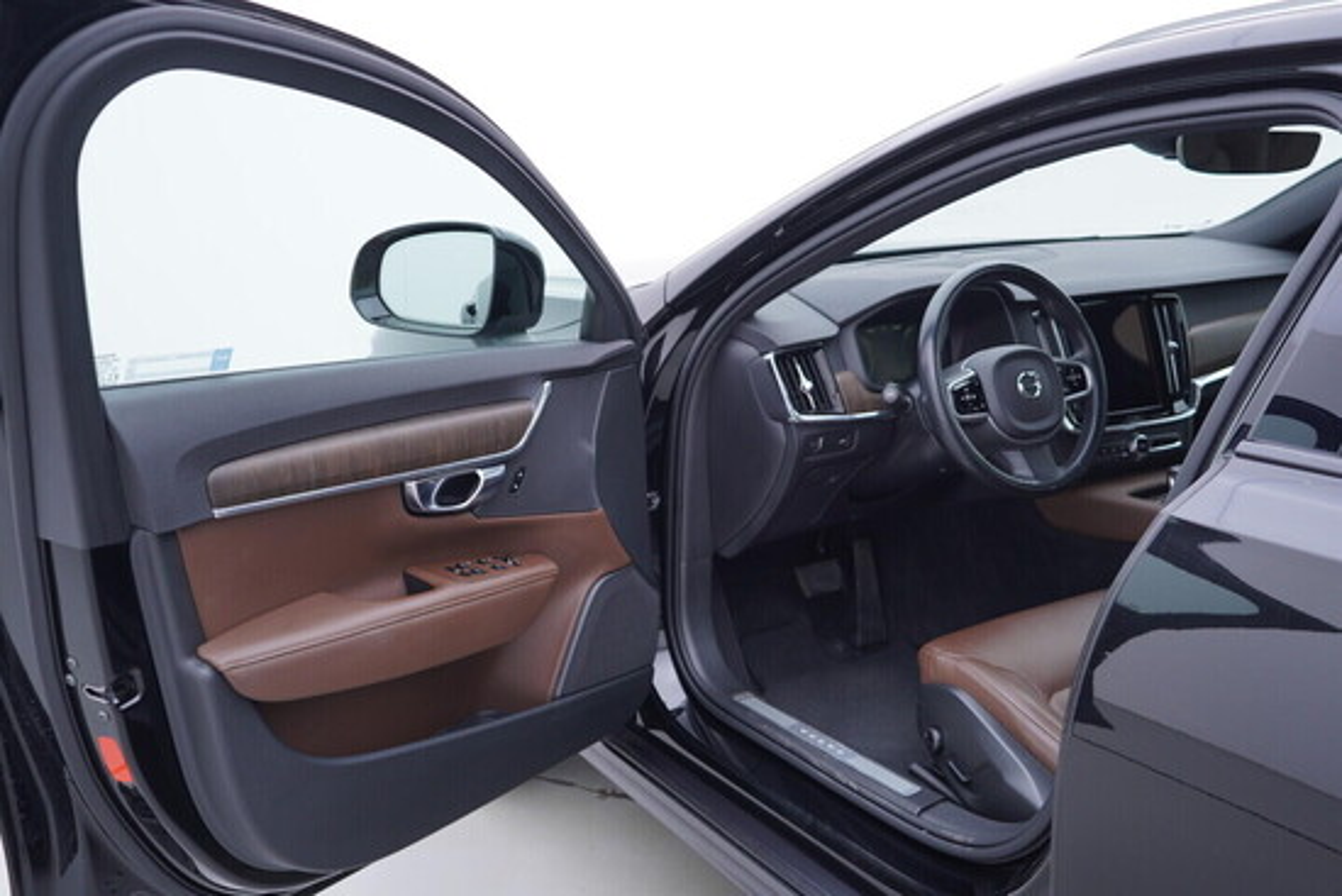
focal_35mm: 36
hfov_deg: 53.1
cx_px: 671
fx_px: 1342
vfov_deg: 36.9
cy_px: 448
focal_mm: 24
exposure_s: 1/40
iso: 125
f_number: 3.2
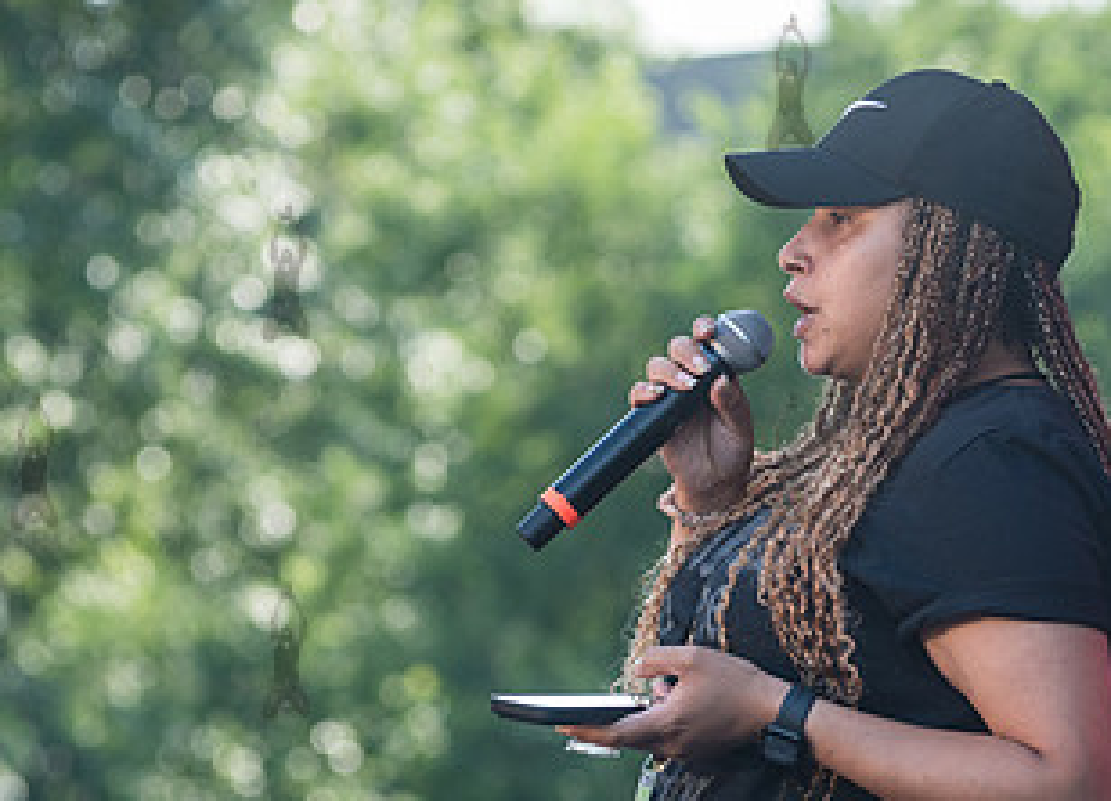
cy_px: 417
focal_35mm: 389
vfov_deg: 3.7
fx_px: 12312
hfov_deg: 5.2
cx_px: 937
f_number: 5.6
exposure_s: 1/500
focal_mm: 185
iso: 500
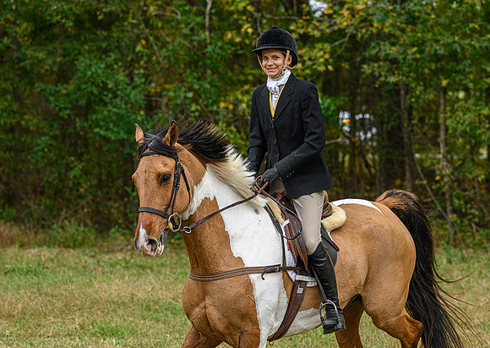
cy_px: 164
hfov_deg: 14.6
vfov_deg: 10.4
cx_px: 287
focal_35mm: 138
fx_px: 1916
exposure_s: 1/1000
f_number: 3.2
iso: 1250
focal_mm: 90
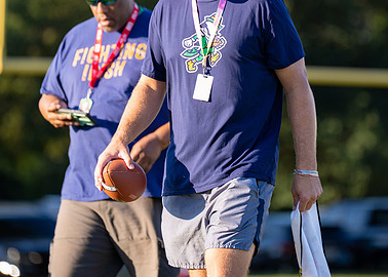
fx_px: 3956
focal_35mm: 359
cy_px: 47
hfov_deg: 5.6
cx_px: 221
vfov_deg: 4.0
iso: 200
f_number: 2.8
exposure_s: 1/1600
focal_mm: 200
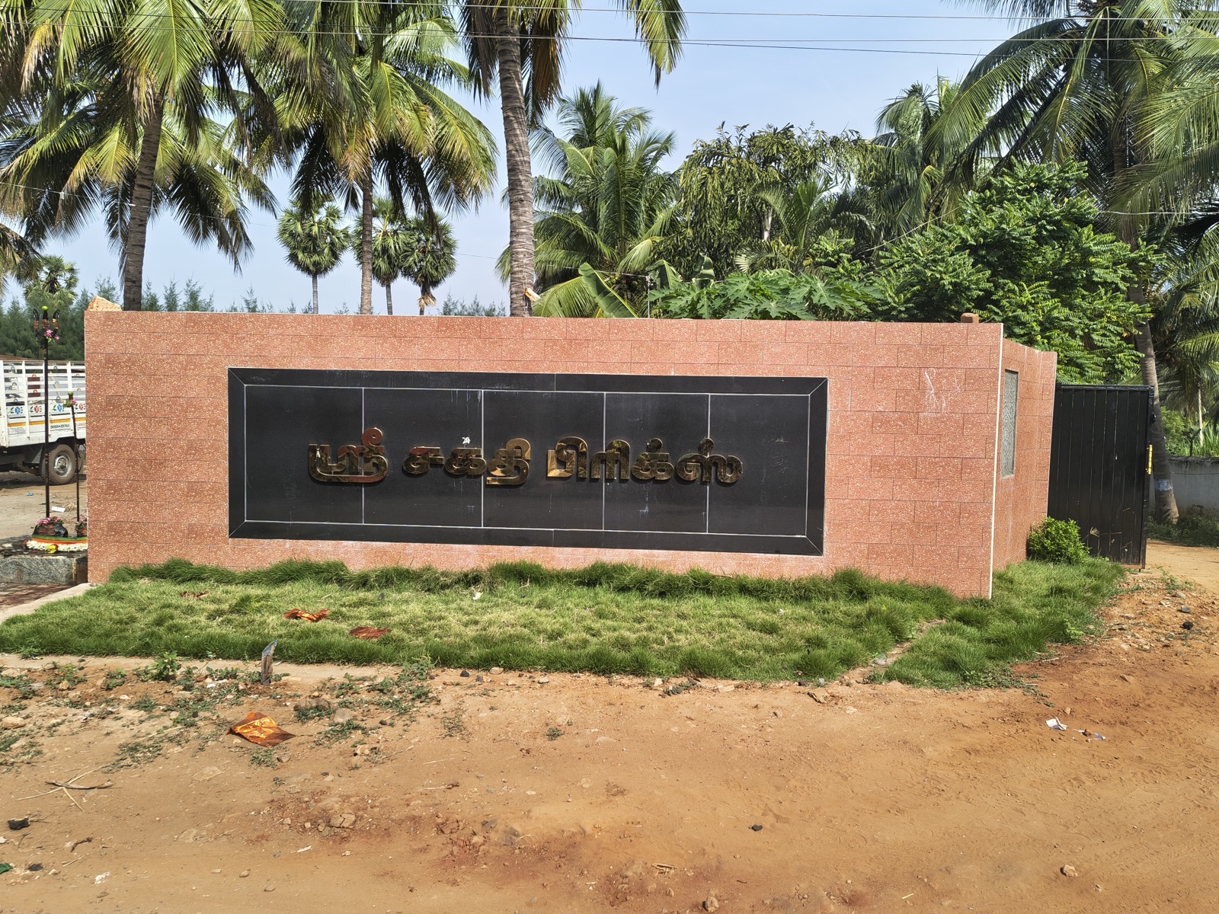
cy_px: 462
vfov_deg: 51.4
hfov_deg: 65.3
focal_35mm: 27
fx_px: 951
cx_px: 642
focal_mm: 5.56
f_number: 1.8
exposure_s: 1/1360
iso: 101
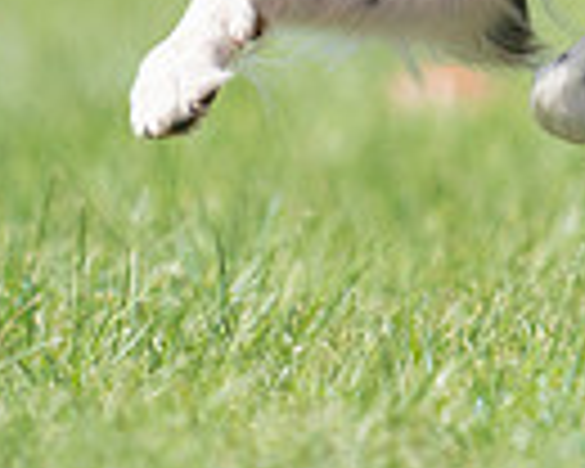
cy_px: -245
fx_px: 43527
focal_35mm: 2514
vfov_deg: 0.6
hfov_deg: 0.8
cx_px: 914
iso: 1600
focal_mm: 600
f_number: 6.3
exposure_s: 1/4000
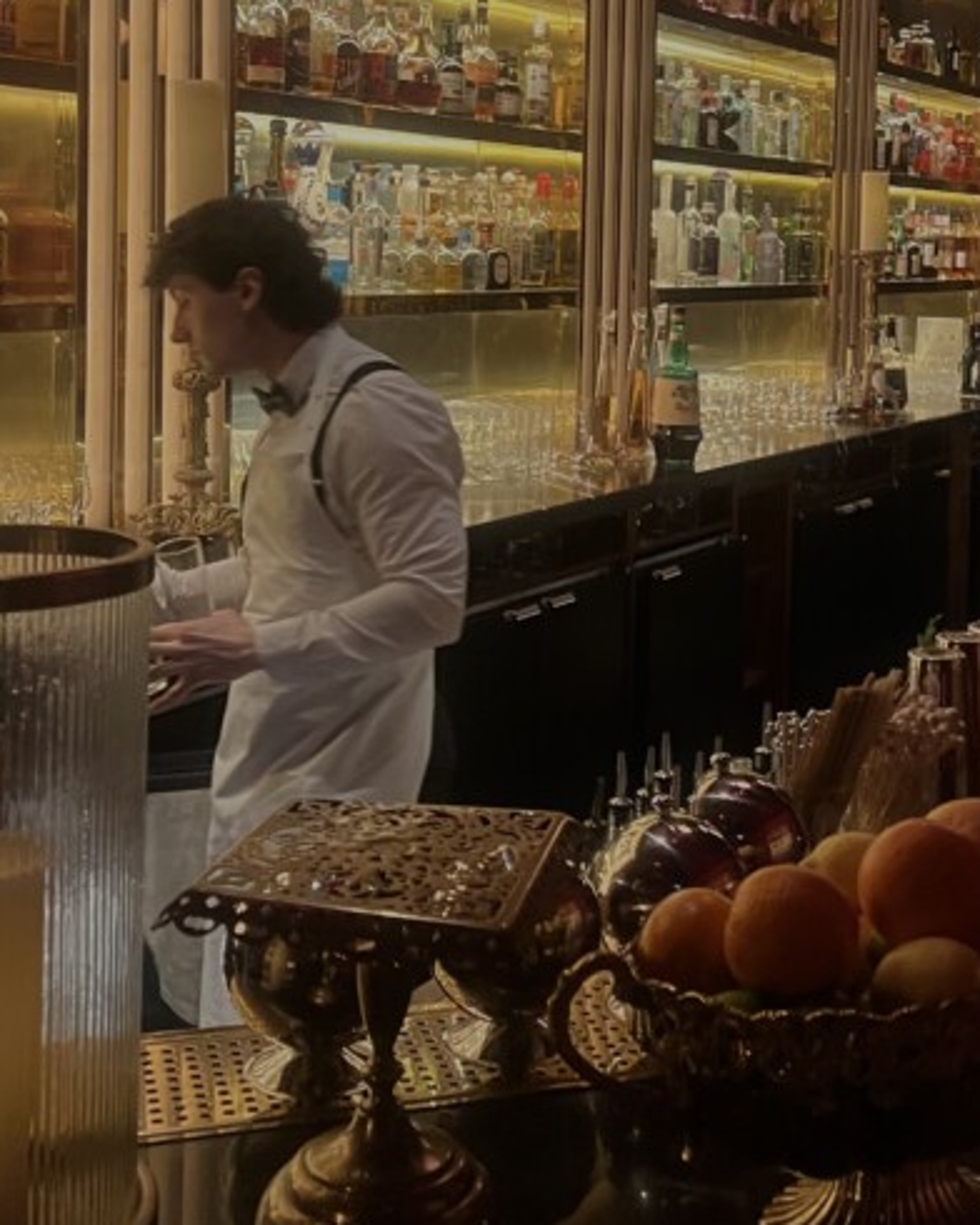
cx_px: 672
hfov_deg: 28.4
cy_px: 310
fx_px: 1922
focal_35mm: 53
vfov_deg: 34.6
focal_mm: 5.7
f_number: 1.5
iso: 500
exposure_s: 1/48
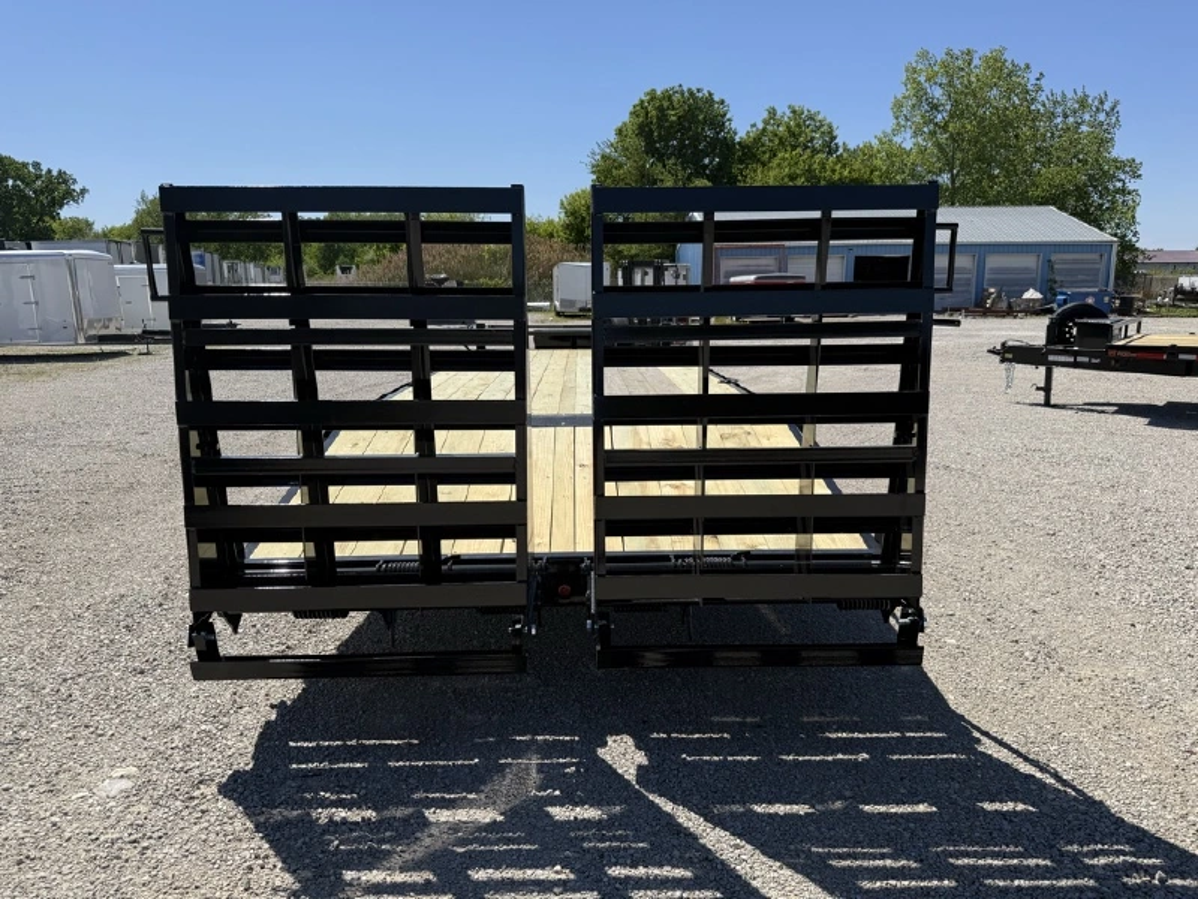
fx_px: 831
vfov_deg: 56.8
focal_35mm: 24
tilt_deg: -11.2
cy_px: 450
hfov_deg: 71.6
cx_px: 599
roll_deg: +0.5
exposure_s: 1/5714
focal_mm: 6.76
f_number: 1.78
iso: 80
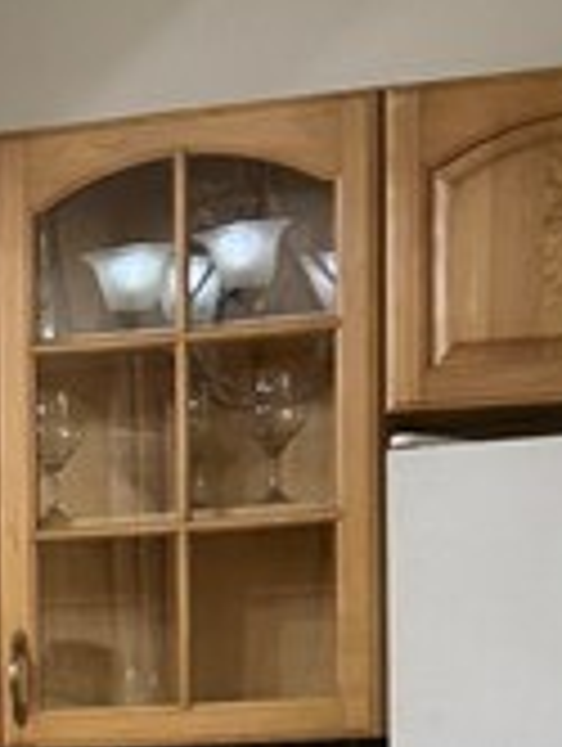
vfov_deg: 12.9
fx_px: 3196
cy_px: 954
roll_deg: +4.3
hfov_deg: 9.4
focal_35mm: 148
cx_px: -593
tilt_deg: -1.6
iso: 160
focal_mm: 6.76
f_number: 1.78
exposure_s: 1/120
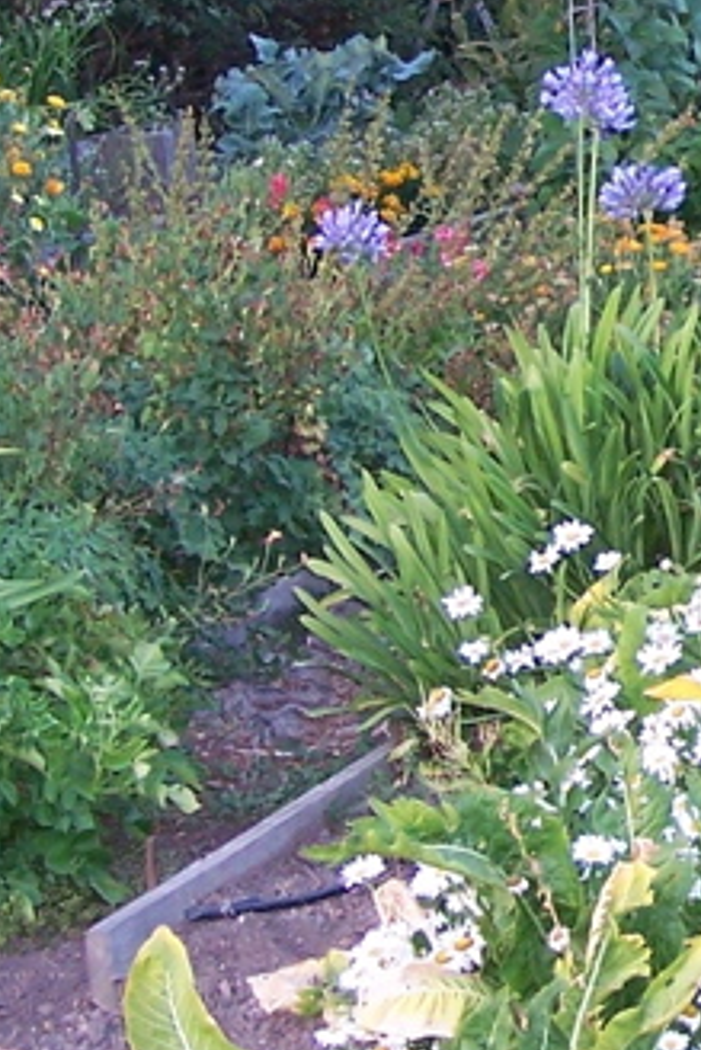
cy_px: 232
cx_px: 1023
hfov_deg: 9.8
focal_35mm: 137
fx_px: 3997
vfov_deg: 14.9
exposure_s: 1/60
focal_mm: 6.3
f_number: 2.8
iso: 140
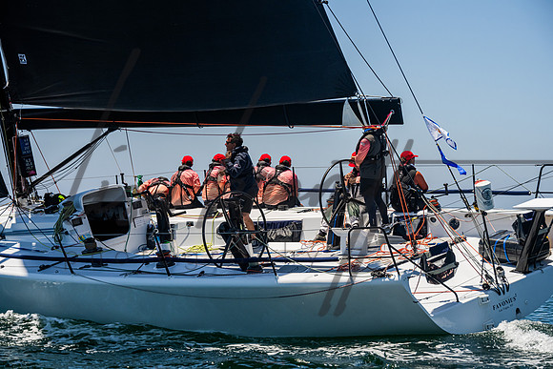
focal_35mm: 107
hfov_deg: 19.1
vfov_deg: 12.8
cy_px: 184
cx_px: 276
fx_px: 1643
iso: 500
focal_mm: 105
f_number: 8
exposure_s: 1/2500
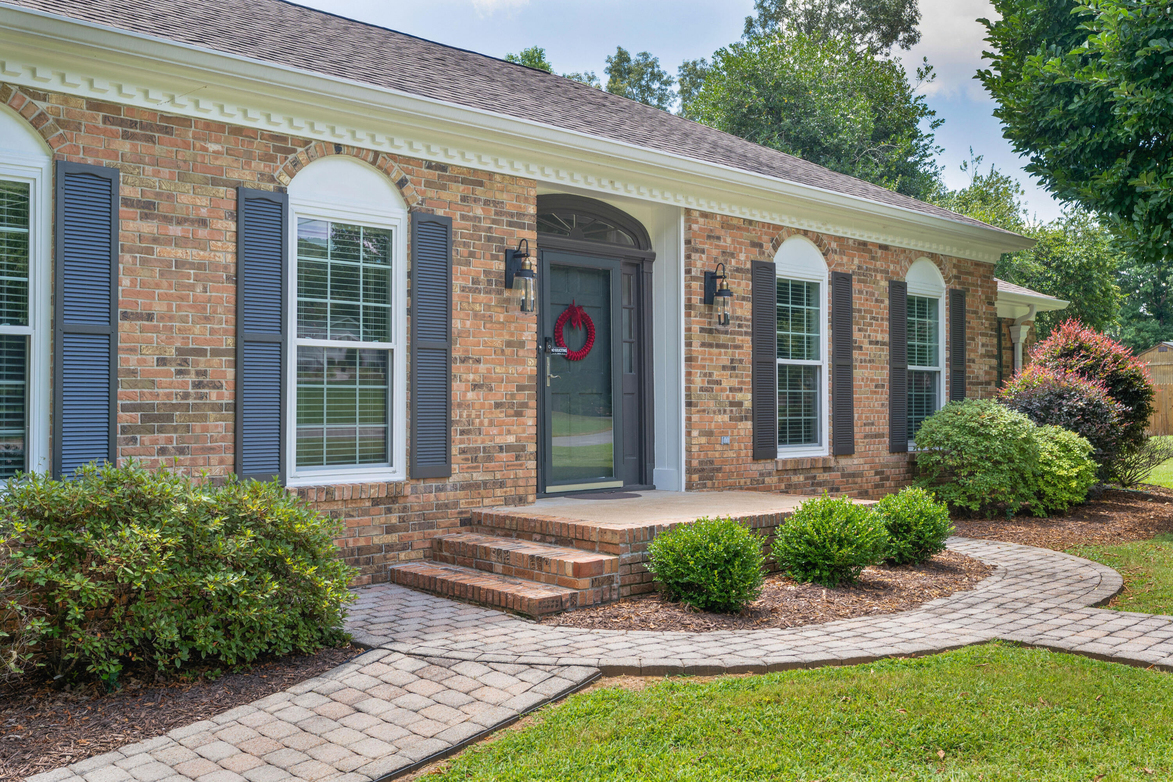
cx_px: 586
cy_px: 391
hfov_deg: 58.7
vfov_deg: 41.1
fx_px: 1043
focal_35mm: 32
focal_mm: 32
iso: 320
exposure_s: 1/125
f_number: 7.1
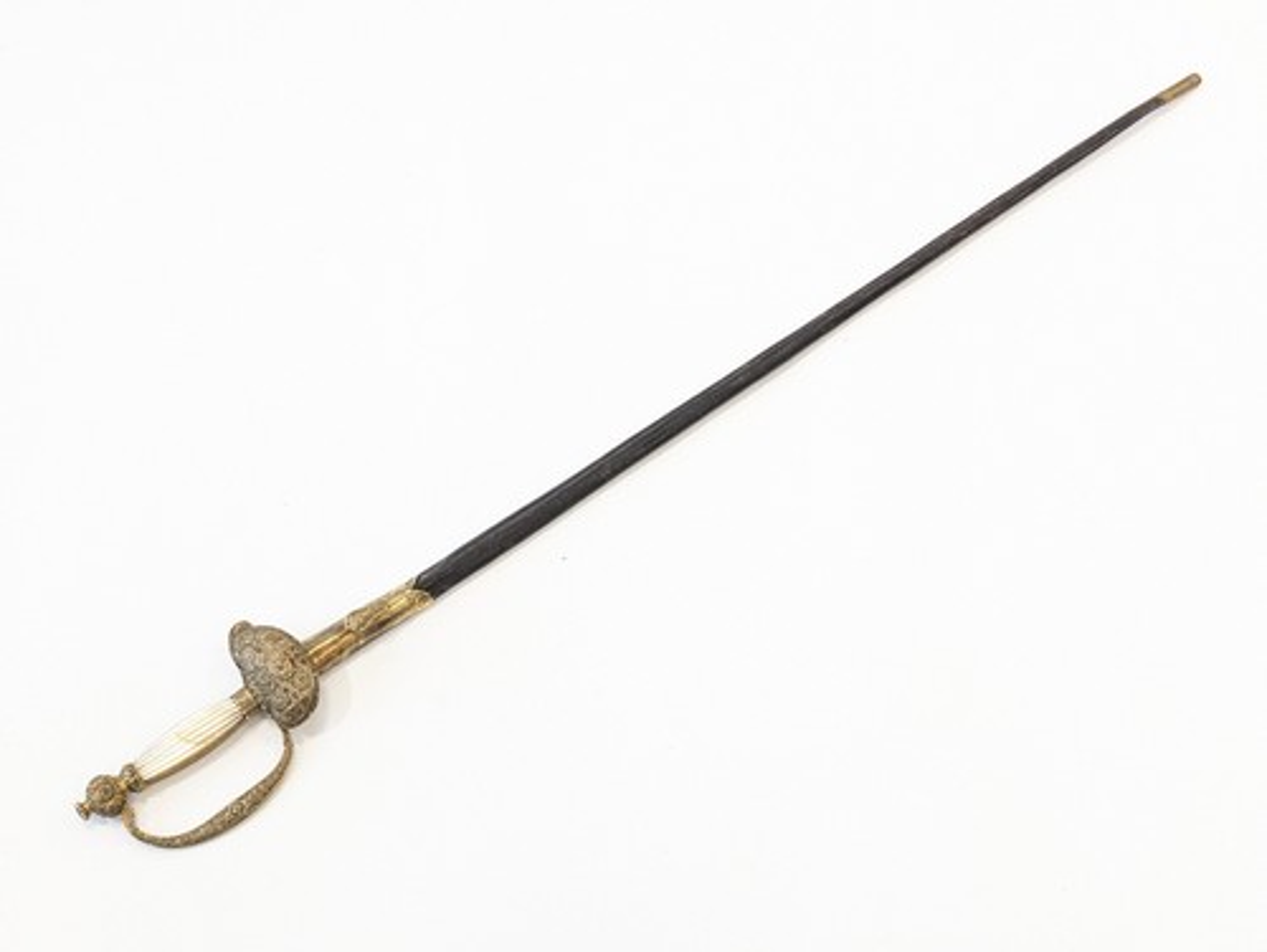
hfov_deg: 39.6
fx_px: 1759
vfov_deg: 30.3
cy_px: 476
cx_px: 634
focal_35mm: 48
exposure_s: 1/99.9
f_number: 1.85
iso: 264
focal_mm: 6.81
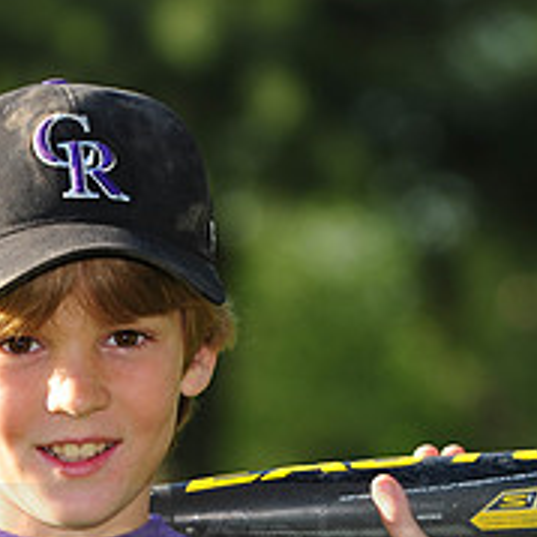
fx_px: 6283
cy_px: 522
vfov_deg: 4.9
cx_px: 48
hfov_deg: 4.9
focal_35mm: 358
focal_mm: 130
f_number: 5
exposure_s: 1/500
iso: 200
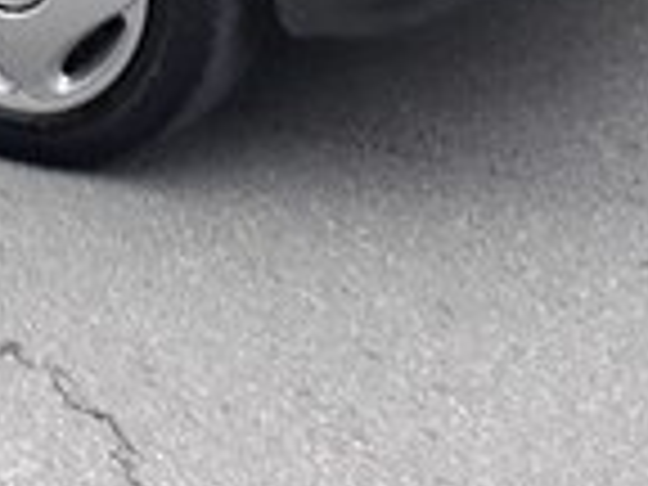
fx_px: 2321
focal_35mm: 124
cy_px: -430
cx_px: -220
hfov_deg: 15.1
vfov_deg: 11.0
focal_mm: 3.6
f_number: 1.9
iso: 50
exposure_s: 1/33
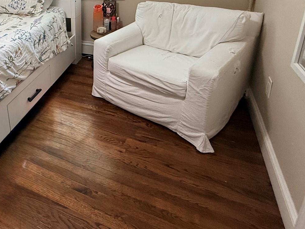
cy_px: 32
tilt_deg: -18.0
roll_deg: +5.3
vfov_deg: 44.7
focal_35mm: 29
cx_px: 21
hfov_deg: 52.8
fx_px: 256
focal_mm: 2.22
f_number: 2.2
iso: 400
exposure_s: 1/120
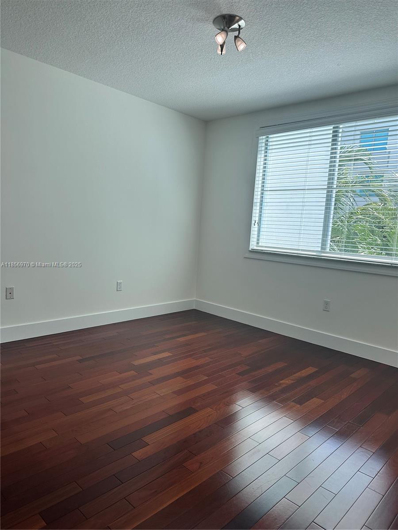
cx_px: 199
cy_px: 265
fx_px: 368
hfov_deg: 56.8
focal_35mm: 24
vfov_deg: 71.6
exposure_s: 1/529
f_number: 1.78
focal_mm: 6.86
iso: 80
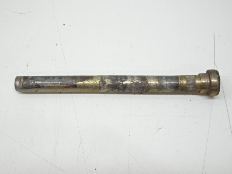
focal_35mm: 56
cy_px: 87
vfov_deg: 26.1
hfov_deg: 34.3
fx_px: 375
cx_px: 116
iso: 200
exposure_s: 1/60
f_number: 4.5
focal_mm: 9.52
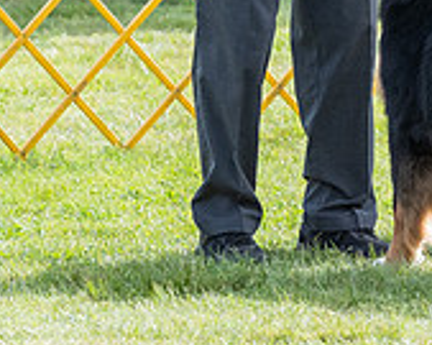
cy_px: -142
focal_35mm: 668
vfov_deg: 2.3
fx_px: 8536
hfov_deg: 2.9
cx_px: 336
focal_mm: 167
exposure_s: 1/1250
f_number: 5.6
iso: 1000
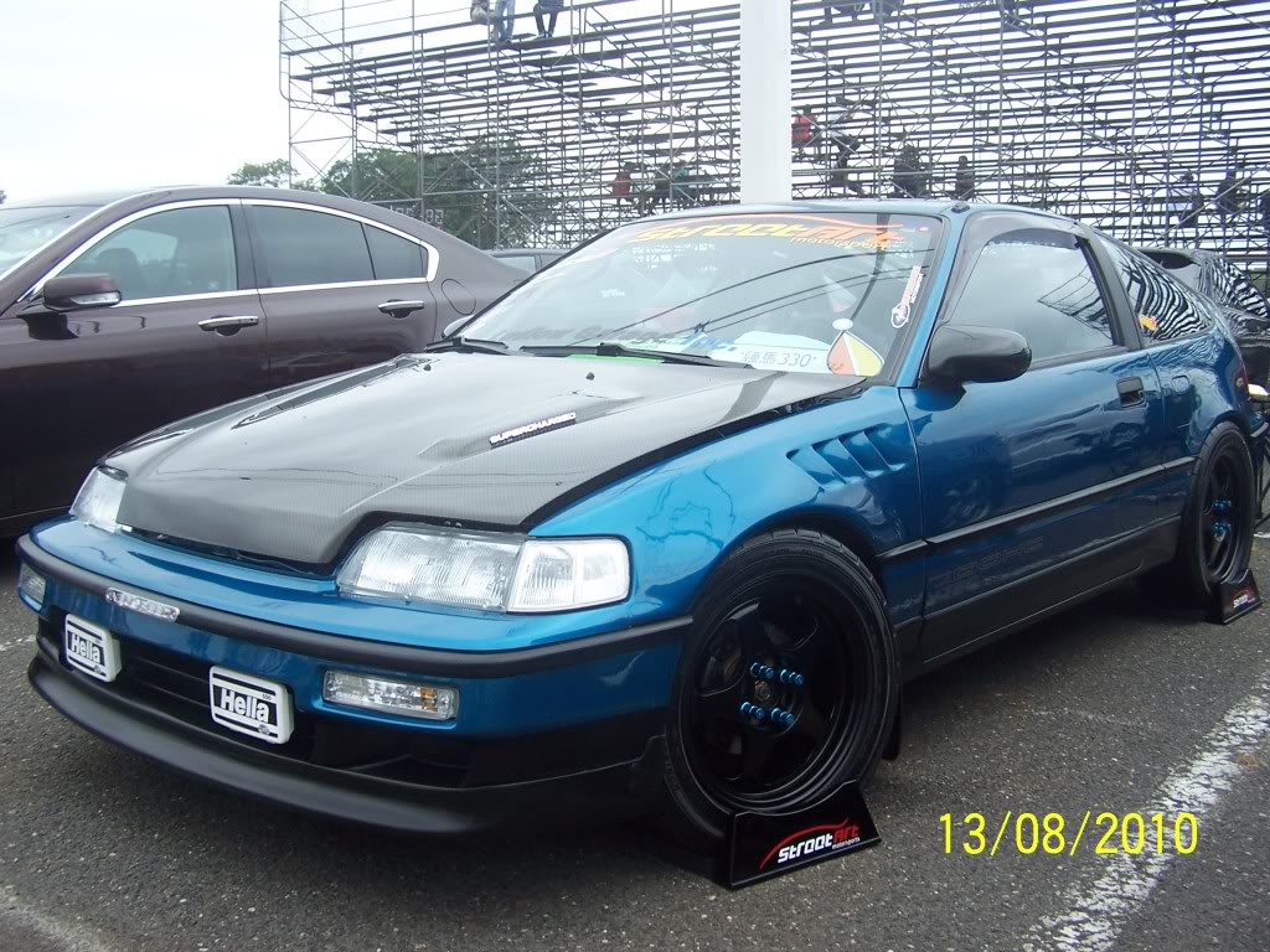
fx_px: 1394
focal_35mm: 38
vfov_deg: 37.7
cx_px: 635
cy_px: 476
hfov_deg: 49.0
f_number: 2.8
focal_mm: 6.3
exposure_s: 1/250
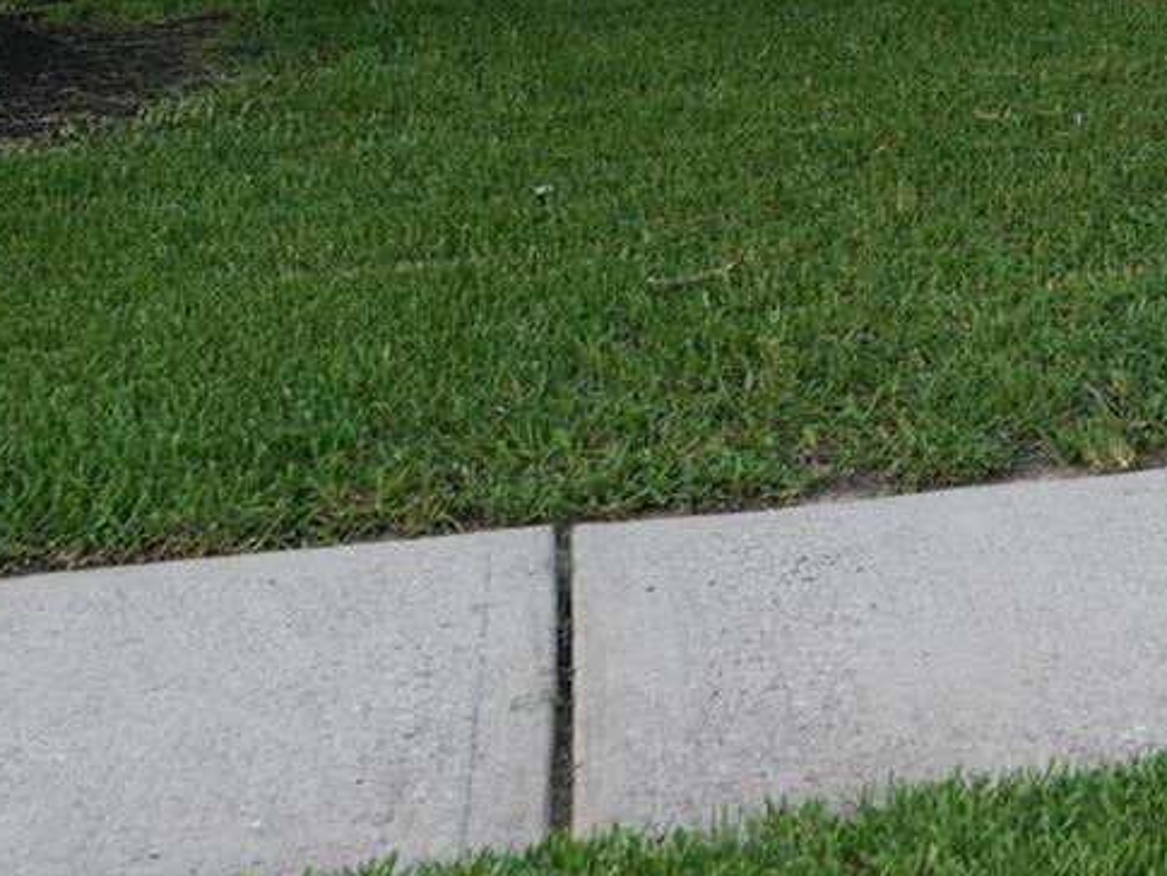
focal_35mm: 73
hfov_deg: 24.2
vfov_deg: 18.3
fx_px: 2462
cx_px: 1396
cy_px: -365
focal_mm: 18
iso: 500
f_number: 4
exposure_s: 1/160
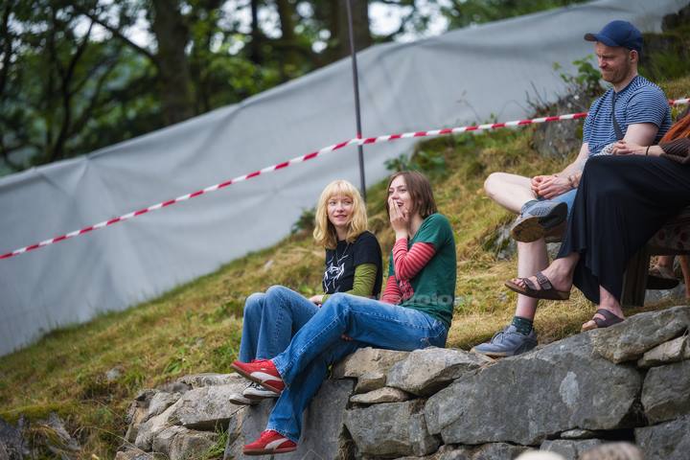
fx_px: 3066
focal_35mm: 160
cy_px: 230
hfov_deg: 12.8
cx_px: 345
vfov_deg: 8.6
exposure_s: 1/800
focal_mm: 160
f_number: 2.8
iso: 320
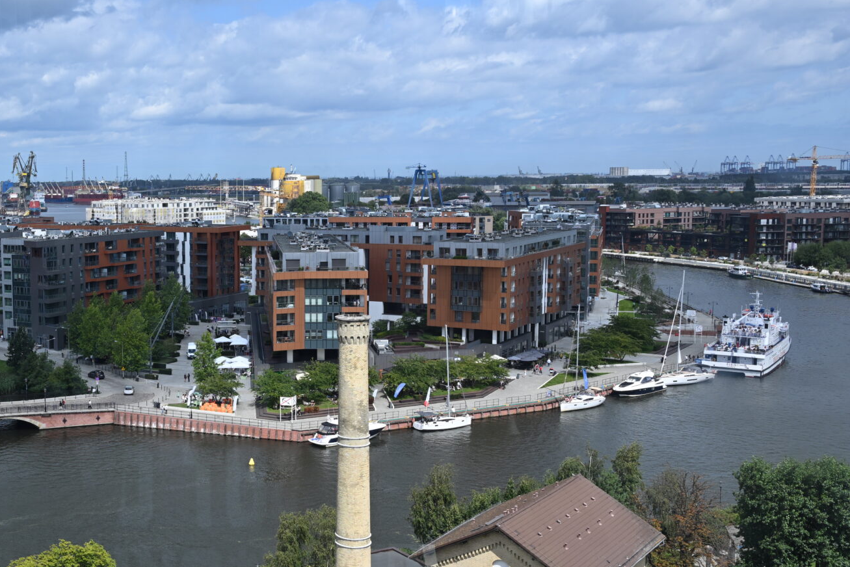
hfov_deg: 39.5
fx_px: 1110
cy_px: 304
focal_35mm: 47
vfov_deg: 28.7
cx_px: 122
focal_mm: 24
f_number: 8
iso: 100
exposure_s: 1/250
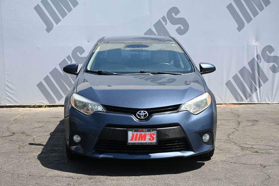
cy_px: 93
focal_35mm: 58
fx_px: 453
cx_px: 140
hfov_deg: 34.2
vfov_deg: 23.2
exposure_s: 1/250
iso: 160
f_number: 5.6
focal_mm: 39
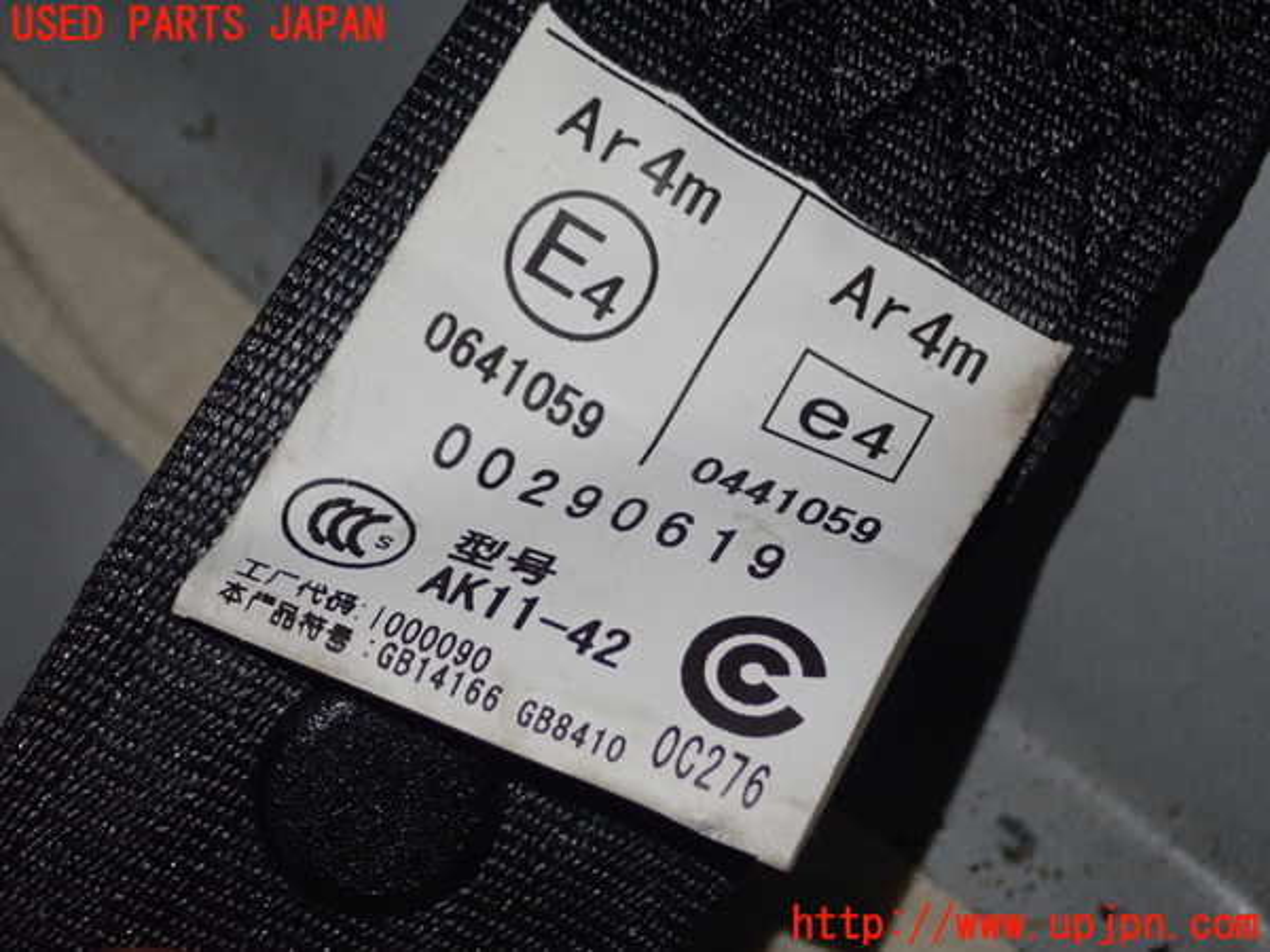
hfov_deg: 24.4
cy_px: 476
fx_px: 2935
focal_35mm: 80
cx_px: 635
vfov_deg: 18.4
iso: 800
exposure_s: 1/50
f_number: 4.4
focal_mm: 14.41
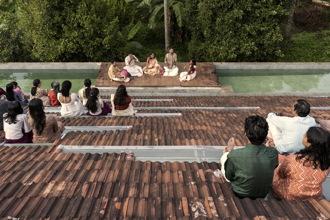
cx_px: 165
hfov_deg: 61.9
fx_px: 275
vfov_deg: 43.6
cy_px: 110
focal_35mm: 30
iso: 320
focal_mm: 30
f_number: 8
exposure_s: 1/100
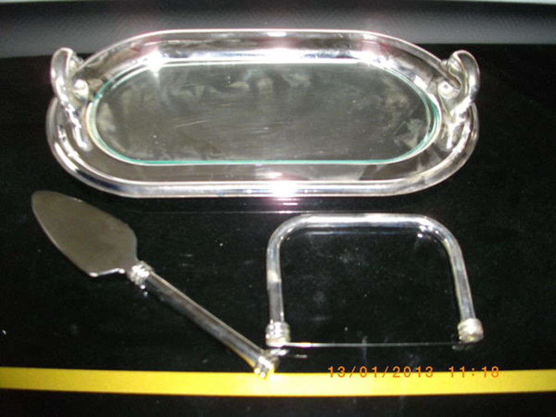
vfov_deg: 44.2
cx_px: 278
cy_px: 208
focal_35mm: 32
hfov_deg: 56.8
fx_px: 514
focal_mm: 5.7
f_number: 2.9
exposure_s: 1/8
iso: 200
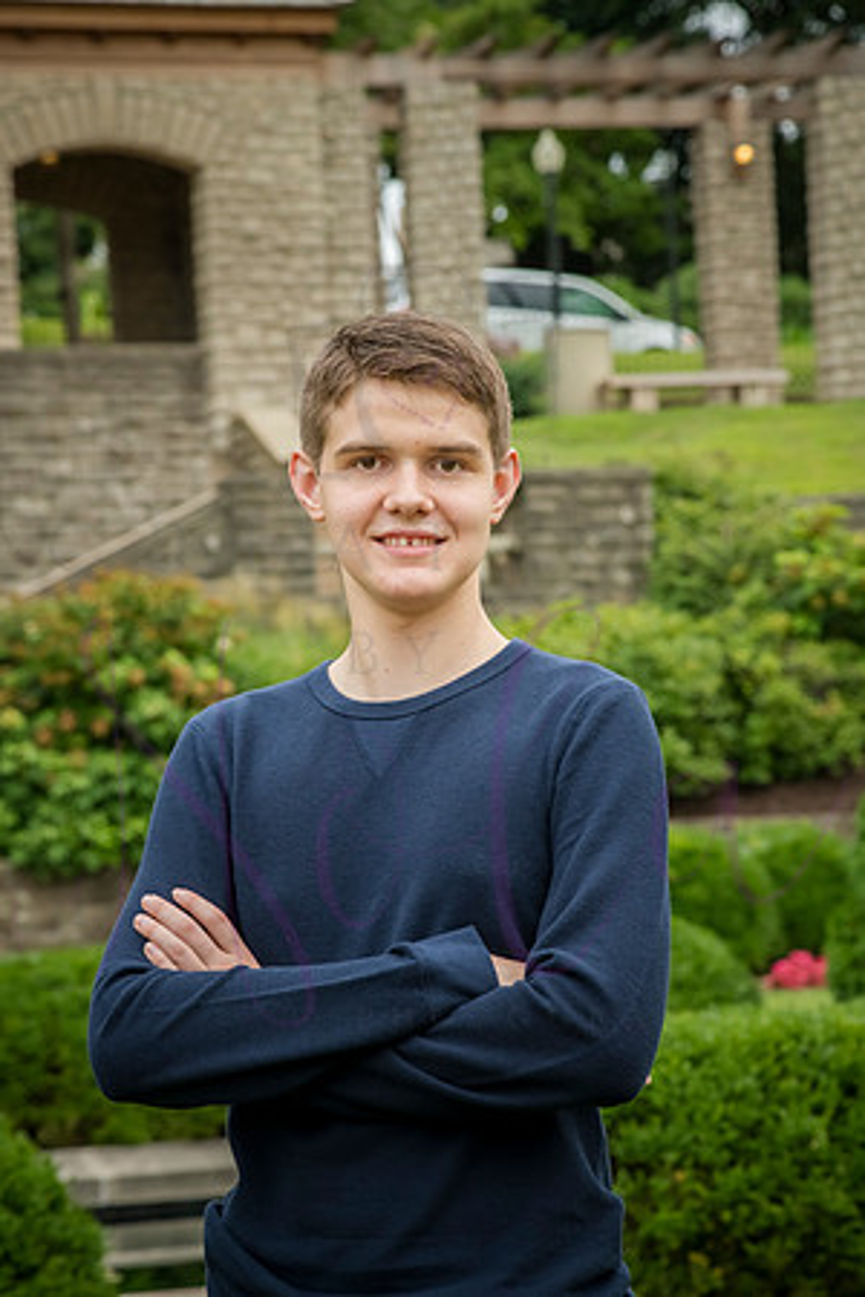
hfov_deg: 11.0
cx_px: 432
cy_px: 648
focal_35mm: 125
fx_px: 4505
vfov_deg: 16.4
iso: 640
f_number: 13
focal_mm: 125
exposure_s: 1/320
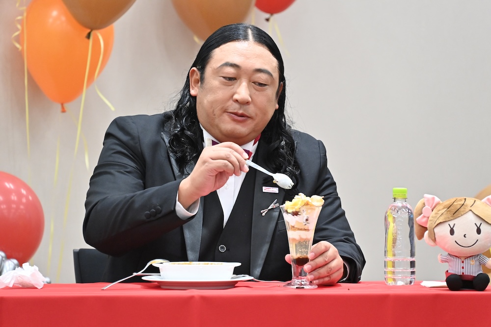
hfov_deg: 6.9
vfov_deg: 4.6
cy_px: 164
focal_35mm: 300
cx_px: 246
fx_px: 4092
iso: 6400
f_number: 7.1
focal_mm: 300
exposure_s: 1/160
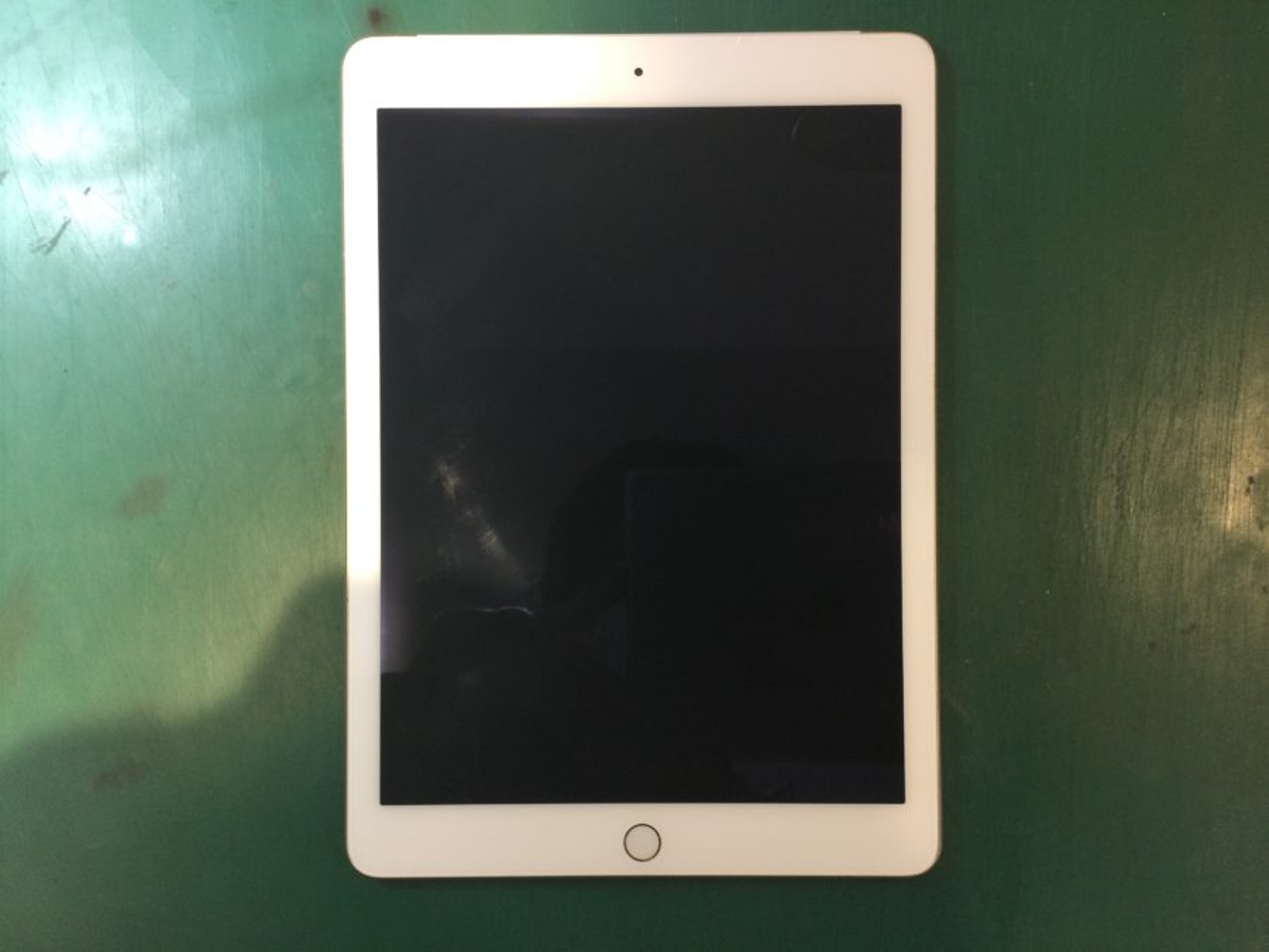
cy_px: 476
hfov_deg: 58.4
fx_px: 1136
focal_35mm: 31
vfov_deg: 45.4
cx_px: 634
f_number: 2.4
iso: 50
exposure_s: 1/30
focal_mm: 3.3
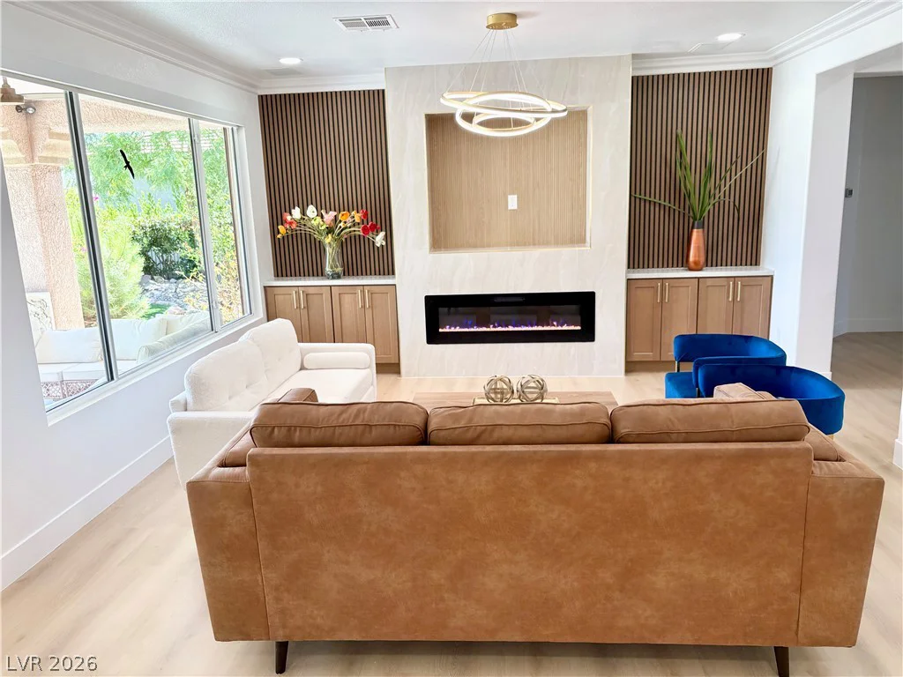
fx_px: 678
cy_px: 338
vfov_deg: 53.1
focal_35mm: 26
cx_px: 452
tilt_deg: -11.6
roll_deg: +3.1
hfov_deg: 67.3
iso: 100
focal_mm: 5.96
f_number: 1.6
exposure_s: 1/191
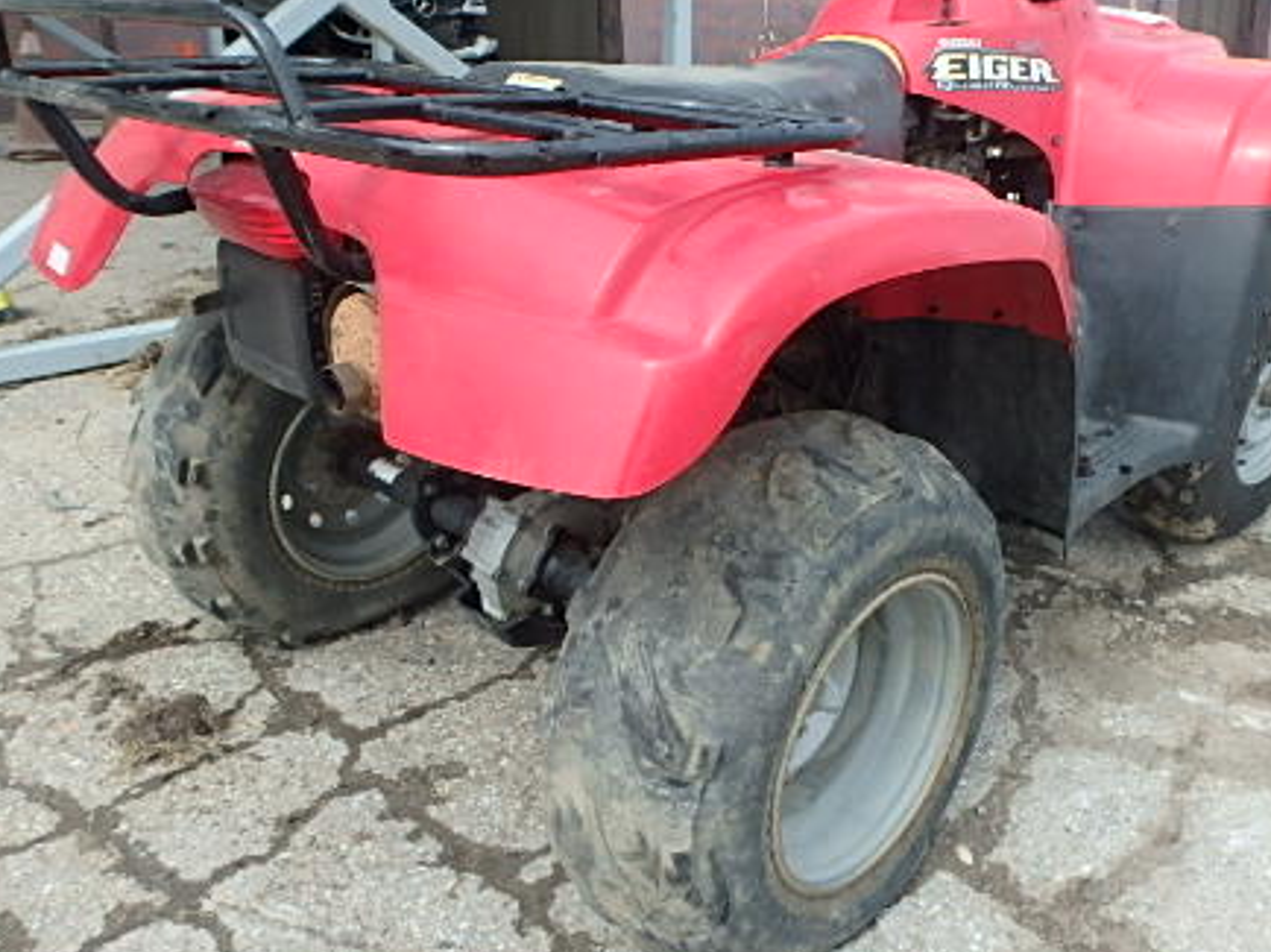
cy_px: 410
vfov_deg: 45.3
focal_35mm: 31
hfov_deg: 58.1
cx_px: 735
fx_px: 1138
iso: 125
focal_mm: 3.7
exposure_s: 1/500
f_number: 3.5
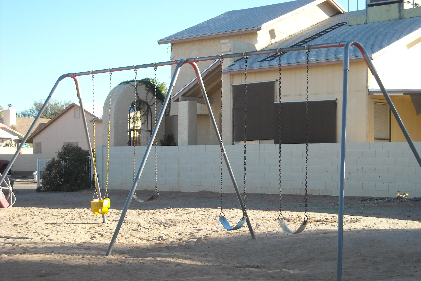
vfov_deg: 17.1
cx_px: 213
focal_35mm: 80
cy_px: 139
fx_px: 935
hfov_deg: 25.4
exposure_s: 1/250
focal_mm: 12.3
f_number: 3.9
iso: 77
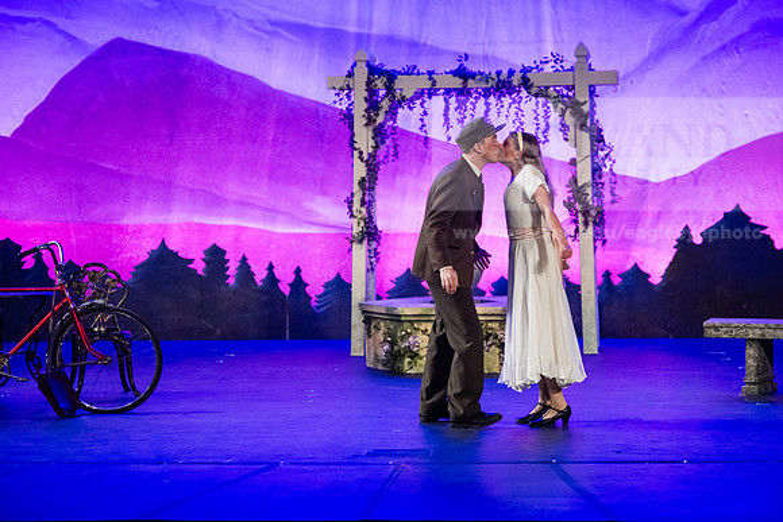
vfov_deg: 10.2
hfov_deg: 15.2
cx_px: 392
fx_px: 2937
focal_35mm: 135
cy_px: 261
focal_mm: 135
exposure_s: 1/200
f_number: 3.2
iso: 4000
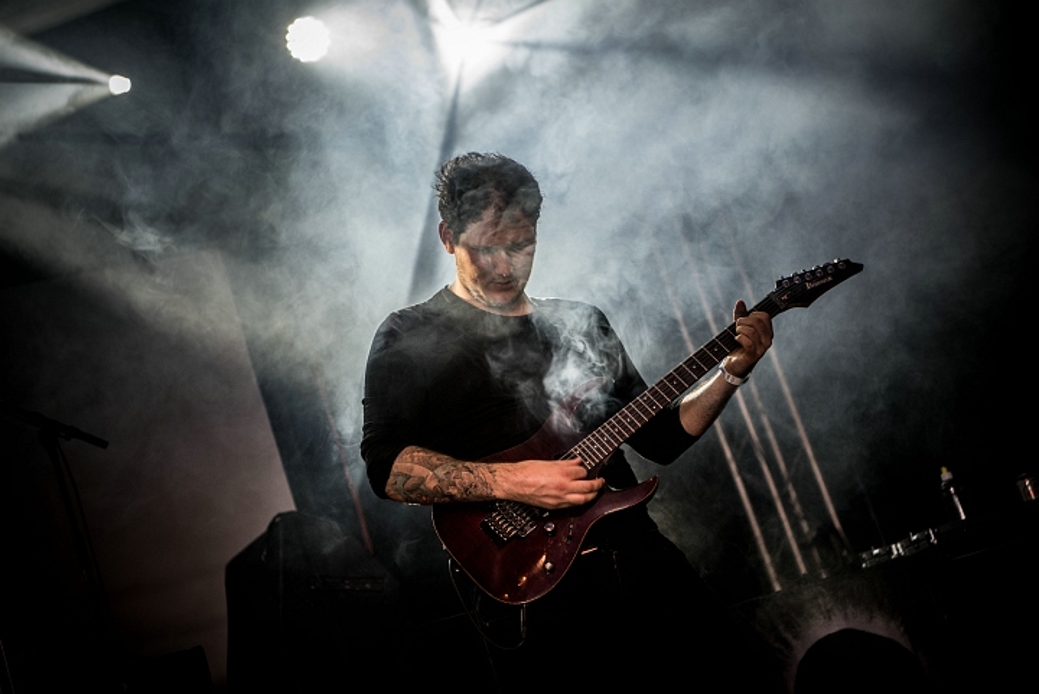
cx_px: 520
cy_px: 347
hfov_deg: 30.9
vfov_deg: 21.0
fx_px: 1877
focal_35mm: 65
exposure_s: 1/125
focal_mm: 65
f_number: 3.2
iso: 400
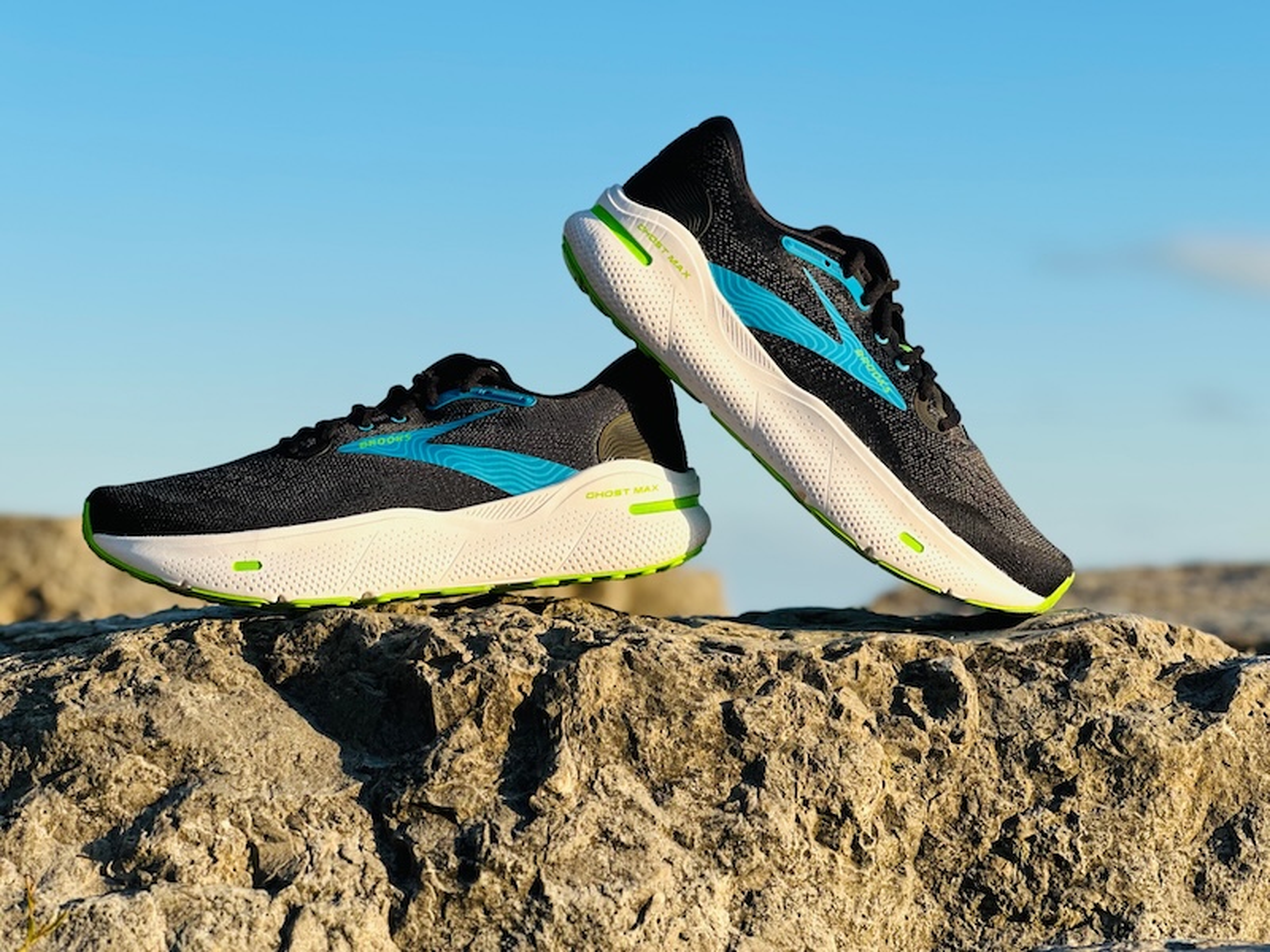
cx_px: 635
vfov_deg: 19.1
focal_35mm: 77
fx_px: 2825
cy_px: 476
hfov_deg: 25.3
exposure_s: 1/595
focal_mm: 9
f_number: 2.8
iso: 32
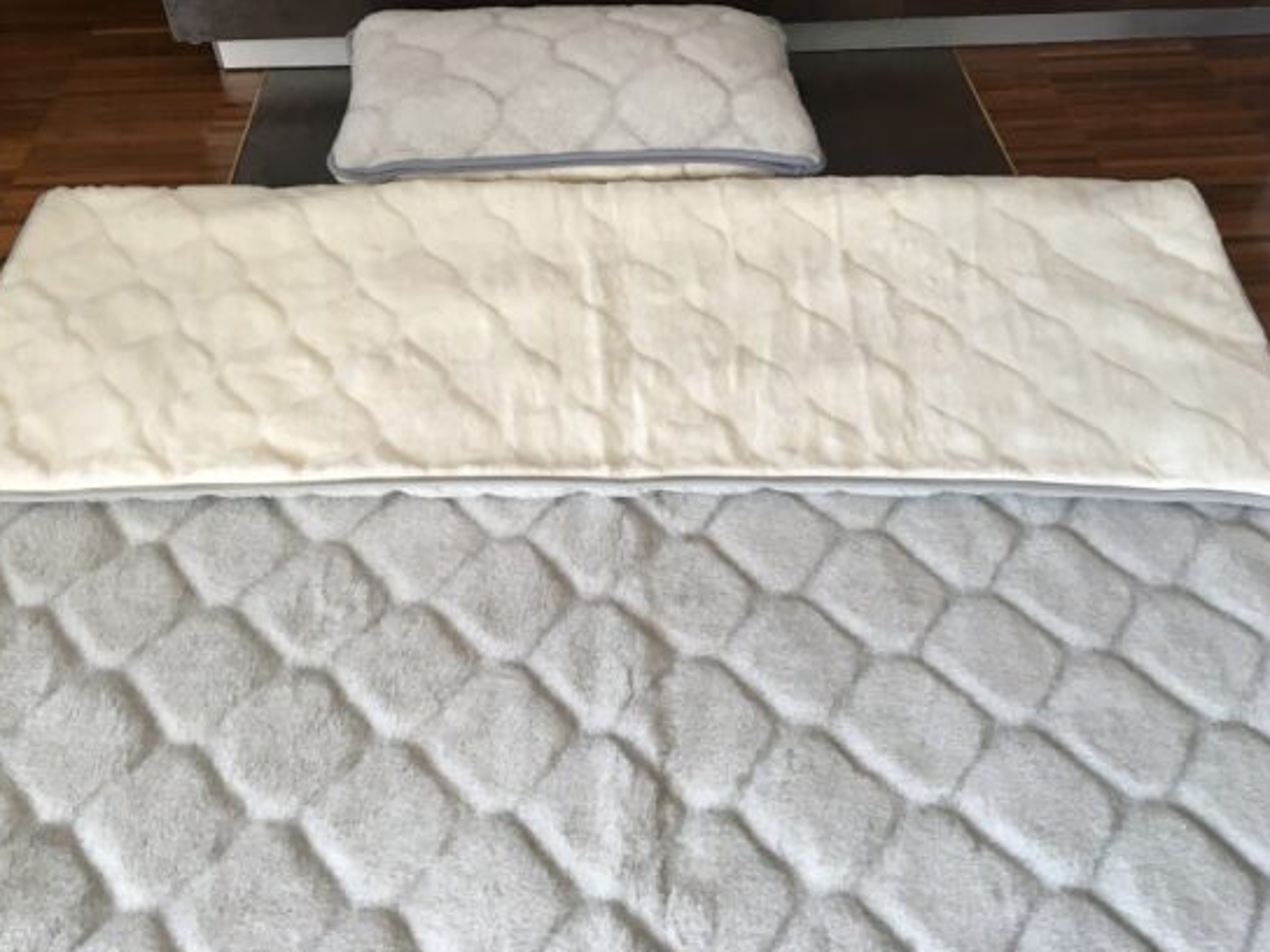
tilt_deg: -46.5
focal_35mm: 32
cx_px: 598
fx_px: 1174
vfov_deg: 44.1
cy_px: 448
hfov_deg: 56.8
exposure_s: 1/33
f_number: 2.2
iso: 64
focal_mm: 4.15
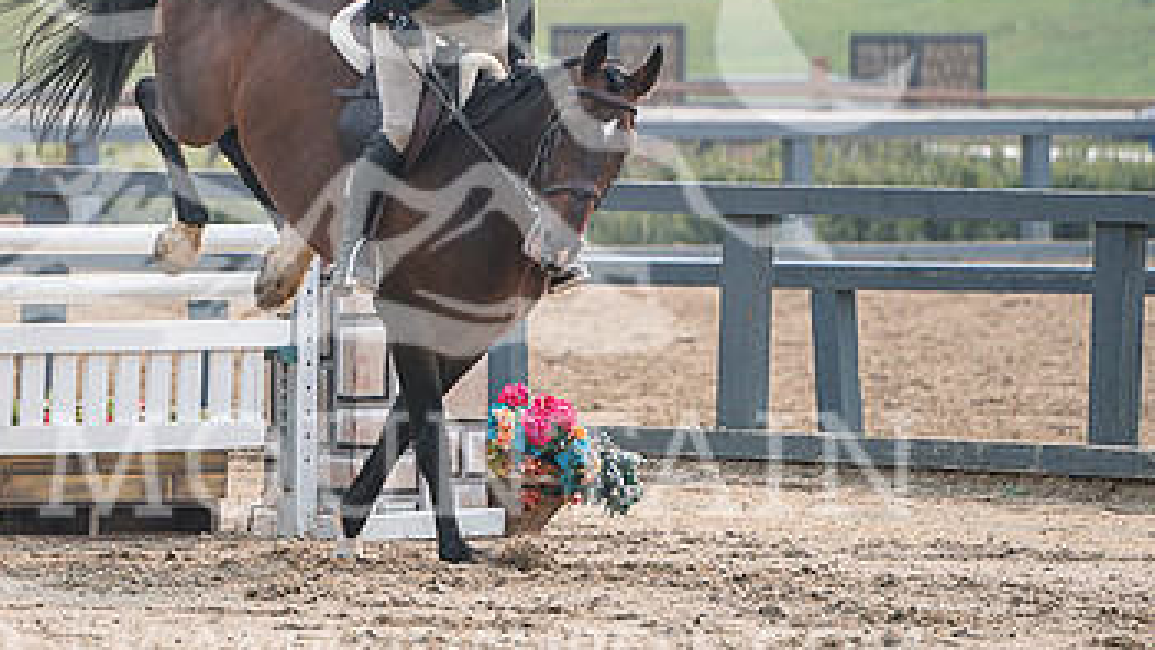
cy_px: 167
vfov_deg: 2.1
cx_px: 205
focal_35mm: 584
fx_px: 17888
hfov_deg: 3.7
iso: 500
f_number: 5.6
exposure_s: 1/800
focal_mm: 336
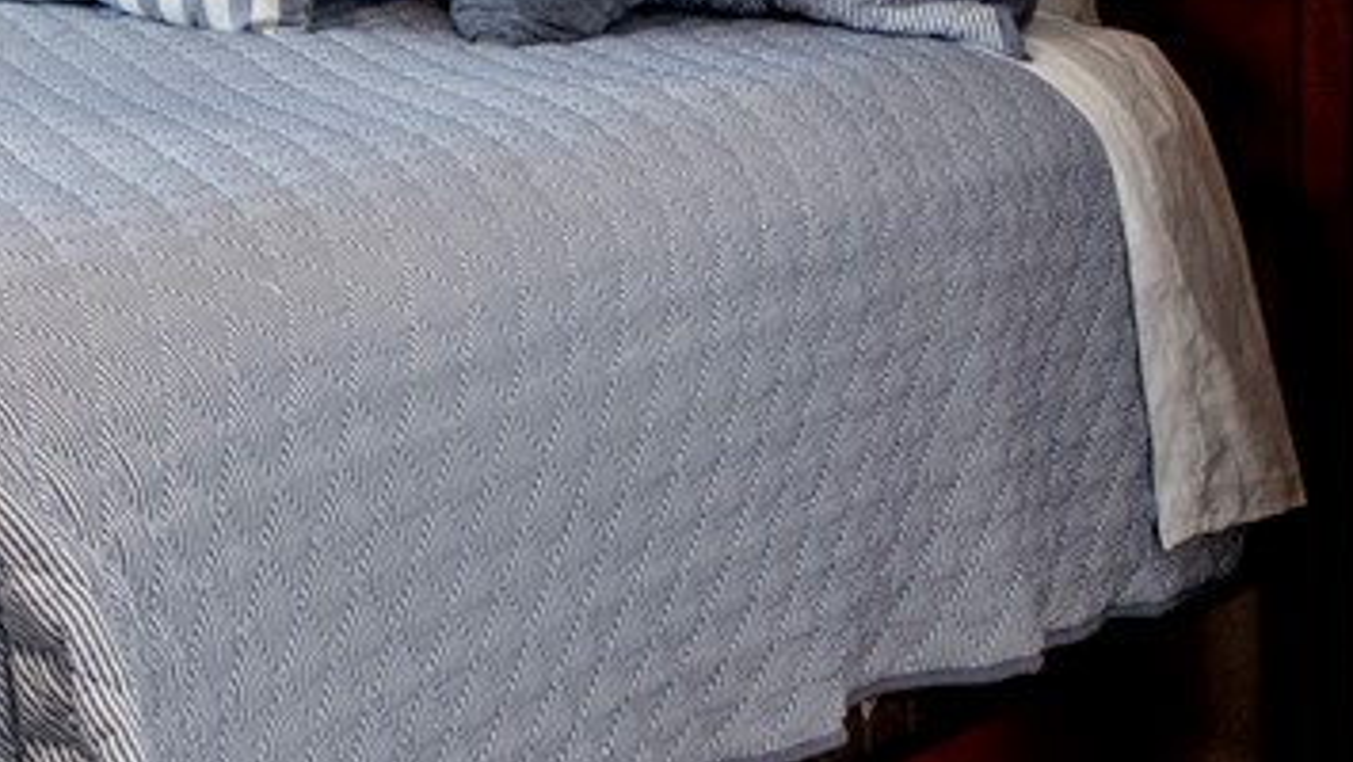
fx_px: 3618
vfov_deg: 11.5
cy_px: -377
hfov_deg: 17.3
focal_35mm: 101
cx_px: -1079
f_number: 11
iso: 250
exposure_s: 1.6
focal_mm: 10.5
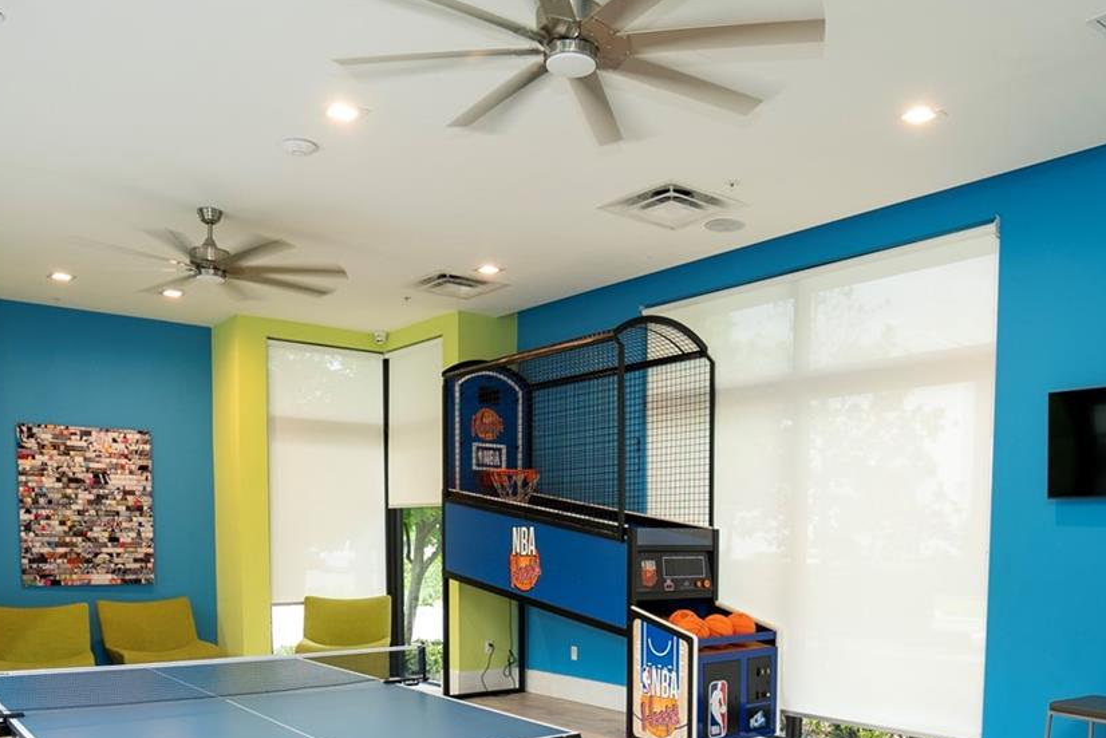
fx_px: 952
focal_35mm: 31
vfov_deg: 40.0
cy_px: 625
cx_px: 625
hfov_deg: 60.1
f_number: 4
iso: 640
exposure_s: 1/50
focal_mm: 16
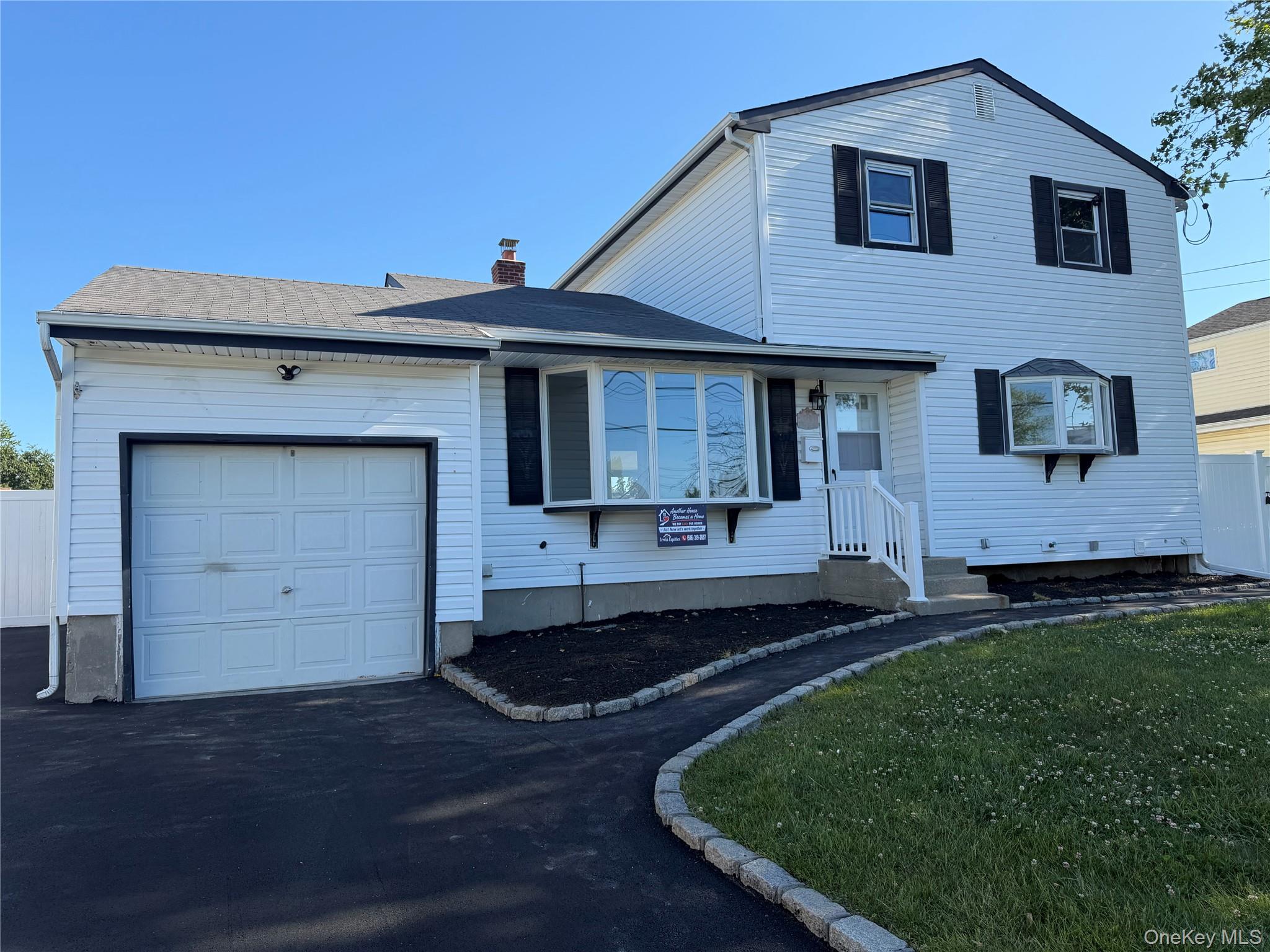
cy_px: 476
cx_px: 635
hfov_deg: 71.6
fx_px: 881
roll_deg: +3.1
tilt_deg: +3.9
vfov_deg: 56.8
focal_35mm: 24
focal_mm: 6.76
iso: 80
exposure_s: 1/1855
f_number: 1.78
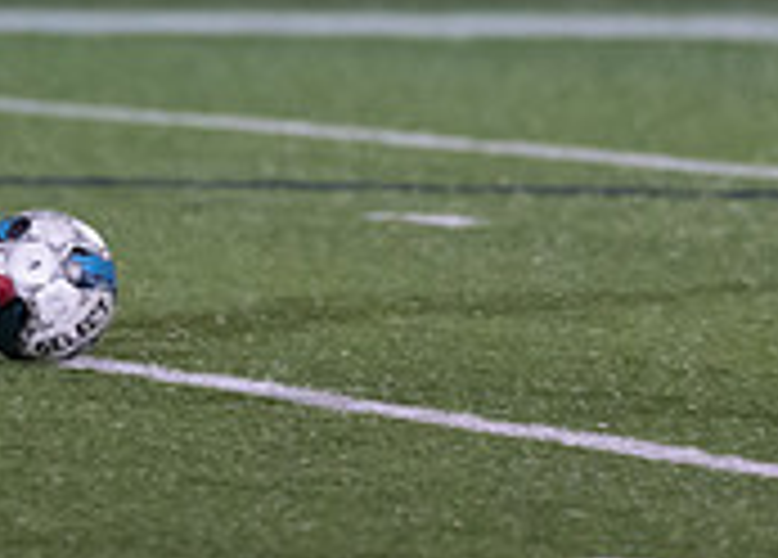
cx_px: -77
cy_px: -190
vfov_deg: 1.4
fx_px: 22343
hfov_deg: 2.0
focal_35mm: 1010
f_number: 2.8
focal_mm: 200
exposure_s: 1/1000
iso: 2500
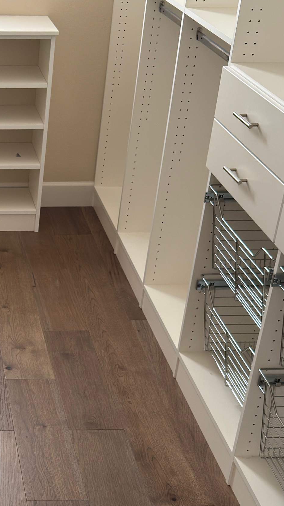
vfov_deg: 32.8
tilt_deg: -31.0
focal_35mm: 63
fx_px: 843
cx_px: -56
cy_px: 368
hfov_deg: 18.2
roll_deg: -0.2
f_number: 1.78
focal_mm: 6.76
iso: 200
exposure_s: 1/40
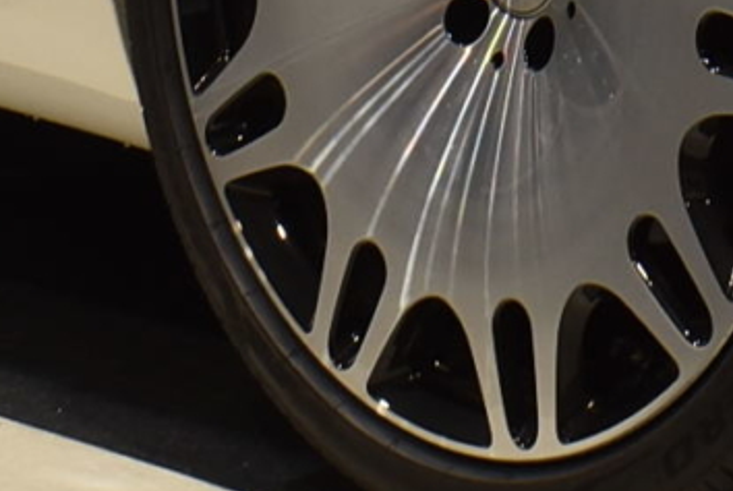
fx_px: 4424
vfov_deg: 6.0
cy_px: -888
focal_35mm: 217
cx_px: 892
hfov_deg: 9.3
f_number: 8
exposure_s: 1/30
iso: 280
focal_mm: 20
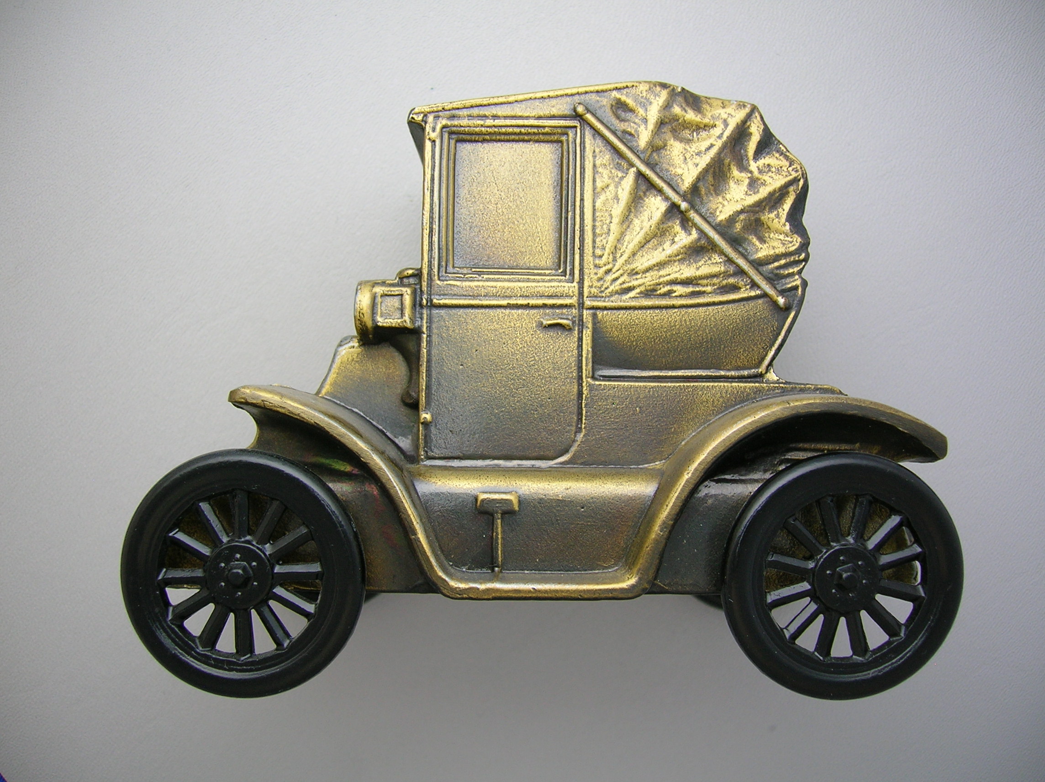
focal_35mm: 34
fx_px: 1026
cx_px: 522
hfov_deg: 54.0
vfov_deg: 41.7
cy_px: 391
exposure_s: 1/5.8
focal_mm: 5.7
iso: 50
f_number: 2.9
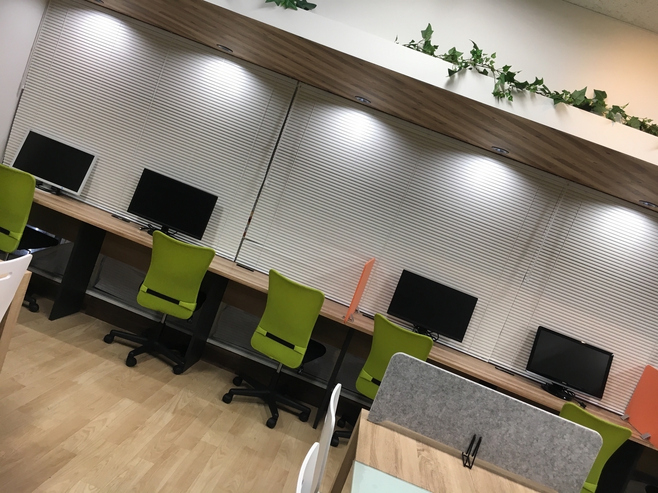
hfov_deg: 61.7
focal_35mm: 29
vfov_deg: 48.2
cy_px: 246
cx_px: 329
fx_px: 551
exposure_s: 1/30
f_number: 2.2
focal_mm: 4.15
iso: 25
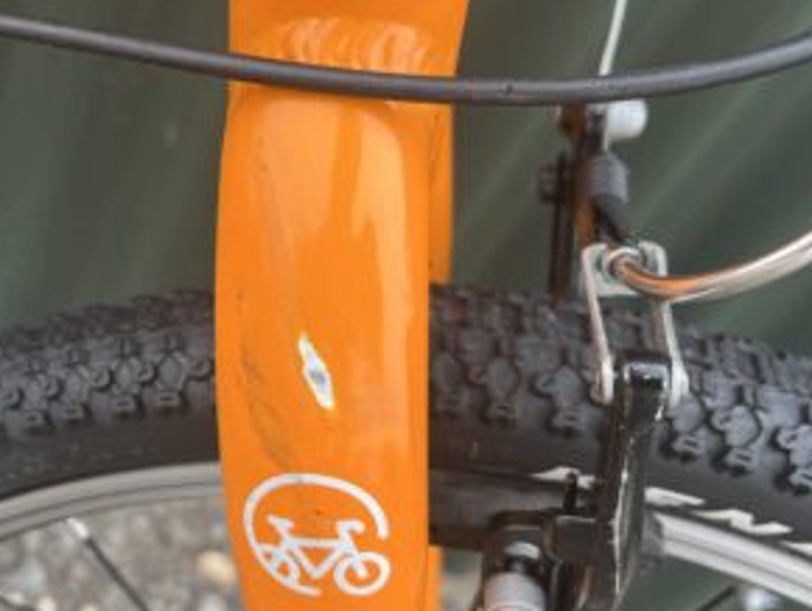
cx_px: 249
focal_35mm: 43
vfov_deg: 33.6
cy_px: 283
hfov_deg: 43.0
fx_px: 1010
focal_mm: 5.1
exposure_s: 1/481
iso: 50
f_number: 1.6
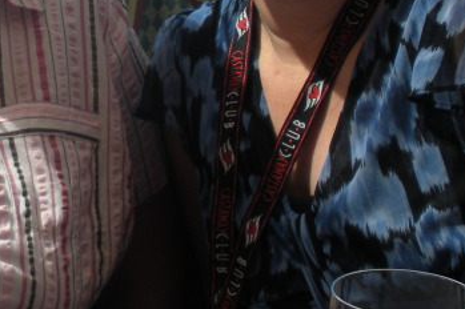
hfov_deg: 18.5
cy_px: 13
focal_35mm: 110
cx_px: 101
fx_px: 1419
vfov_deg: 12.3
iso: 64
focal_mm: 6.3
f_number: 3.5
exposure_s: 1/95
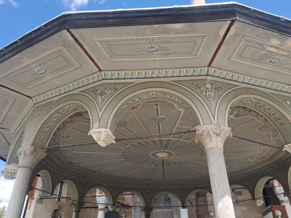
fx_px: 227
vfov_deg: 51.4
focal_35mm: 27
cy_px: 109
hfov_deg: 65.3
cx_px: 146
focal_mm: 4
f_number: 1.8
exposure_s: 1/337
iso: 50
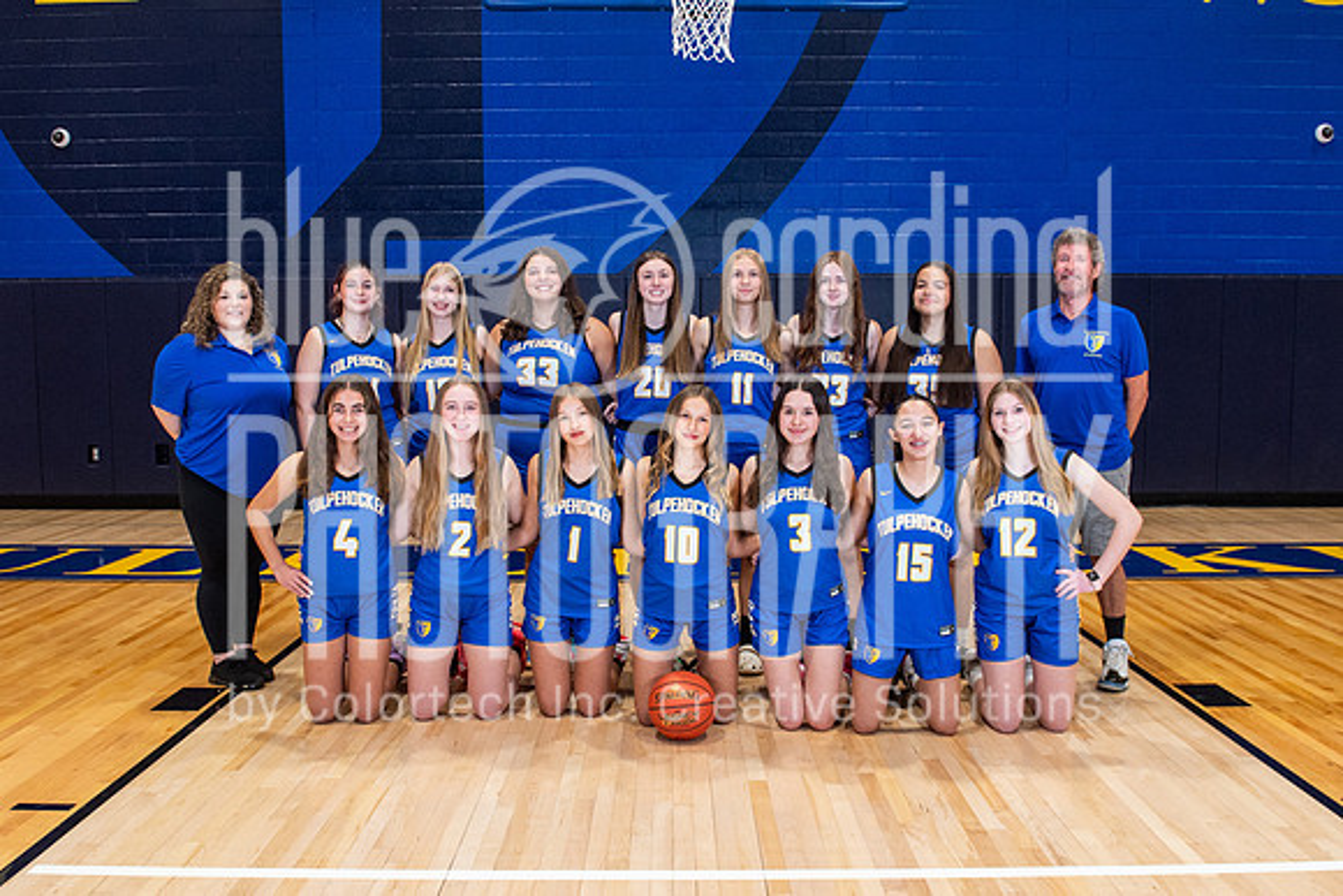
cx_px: 675
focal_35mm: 31
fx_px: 1167
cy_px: 482
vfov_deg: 42.0
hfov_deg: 59.8
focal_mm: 24
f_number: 4.5
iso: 1250
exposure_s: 1/200
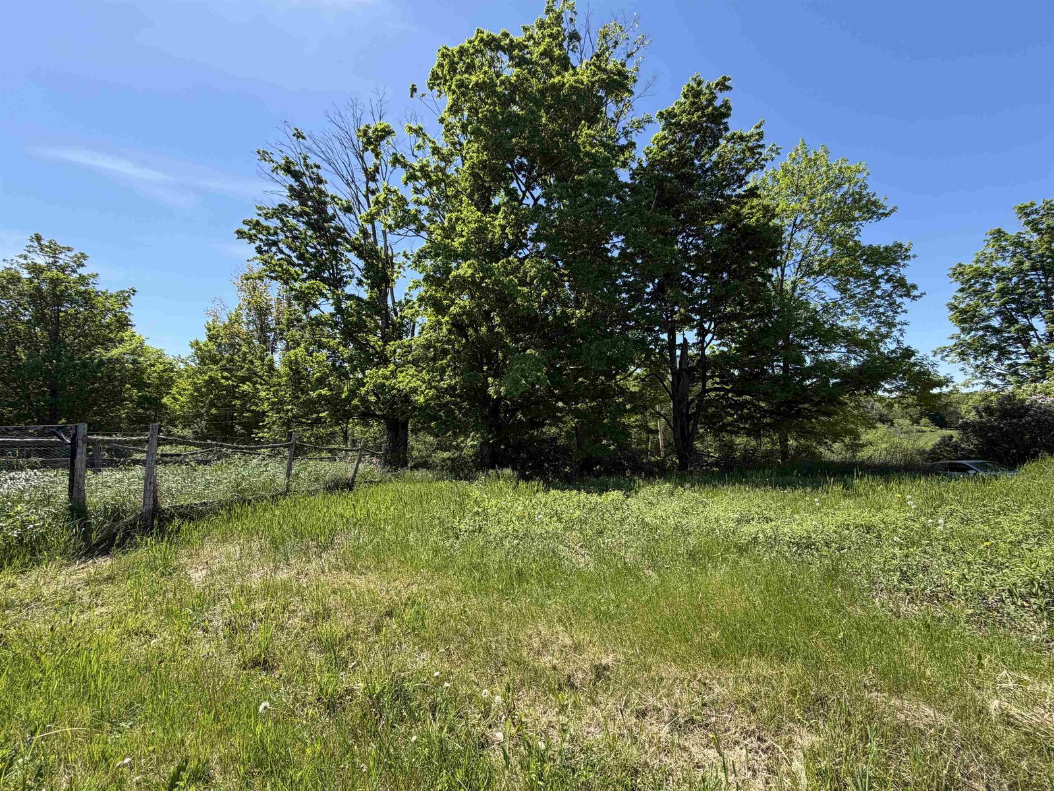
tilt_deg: +4.1
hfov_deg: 102.1
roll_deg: +1.8
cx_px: 527
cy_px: 396
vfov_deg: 85.7
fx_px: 426
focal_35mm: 14
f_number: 2.2
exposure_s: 1/770
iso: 40
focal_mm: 2.22
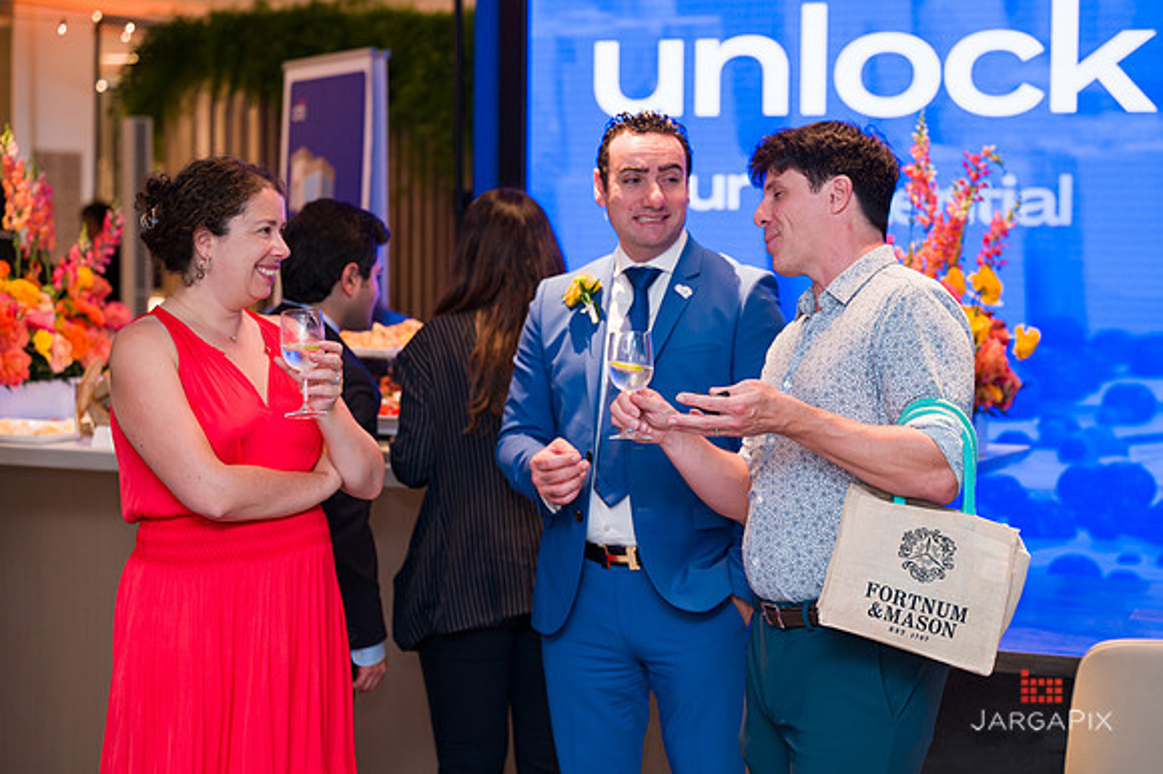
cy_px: 368
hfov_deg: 25.2
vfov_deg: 16.9
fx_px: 2597
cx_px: 611
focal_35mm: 80
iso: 800
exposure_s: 1/160
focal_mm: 75
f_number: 3.2
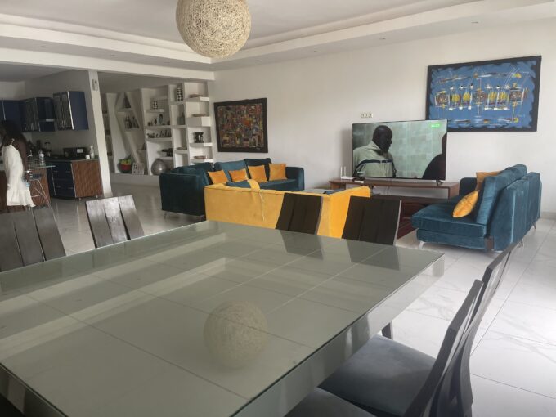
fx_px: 402
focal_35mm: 25
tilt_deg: -9.3
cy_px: 208
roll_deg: +1.7
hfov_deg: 69.4
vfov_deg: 54.9
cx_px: 278
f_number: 1.6
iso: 125
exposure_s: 1/121
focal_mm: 5.1
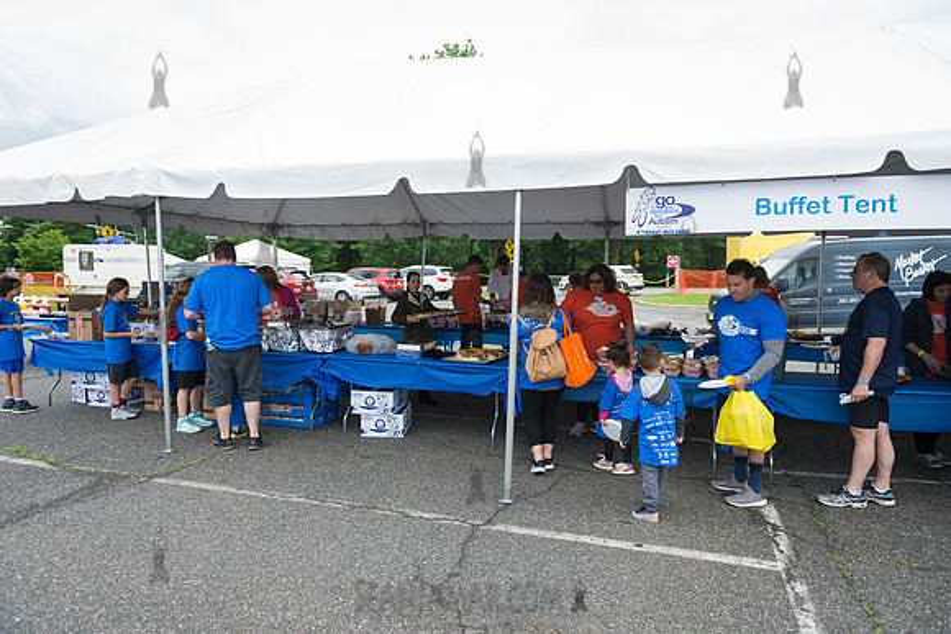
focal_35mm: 24
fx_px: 634
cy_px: 317
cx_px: 476
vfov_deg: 53.2
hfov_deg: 73.7
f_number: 3.5
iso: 200
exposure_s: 1/800
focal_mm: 24
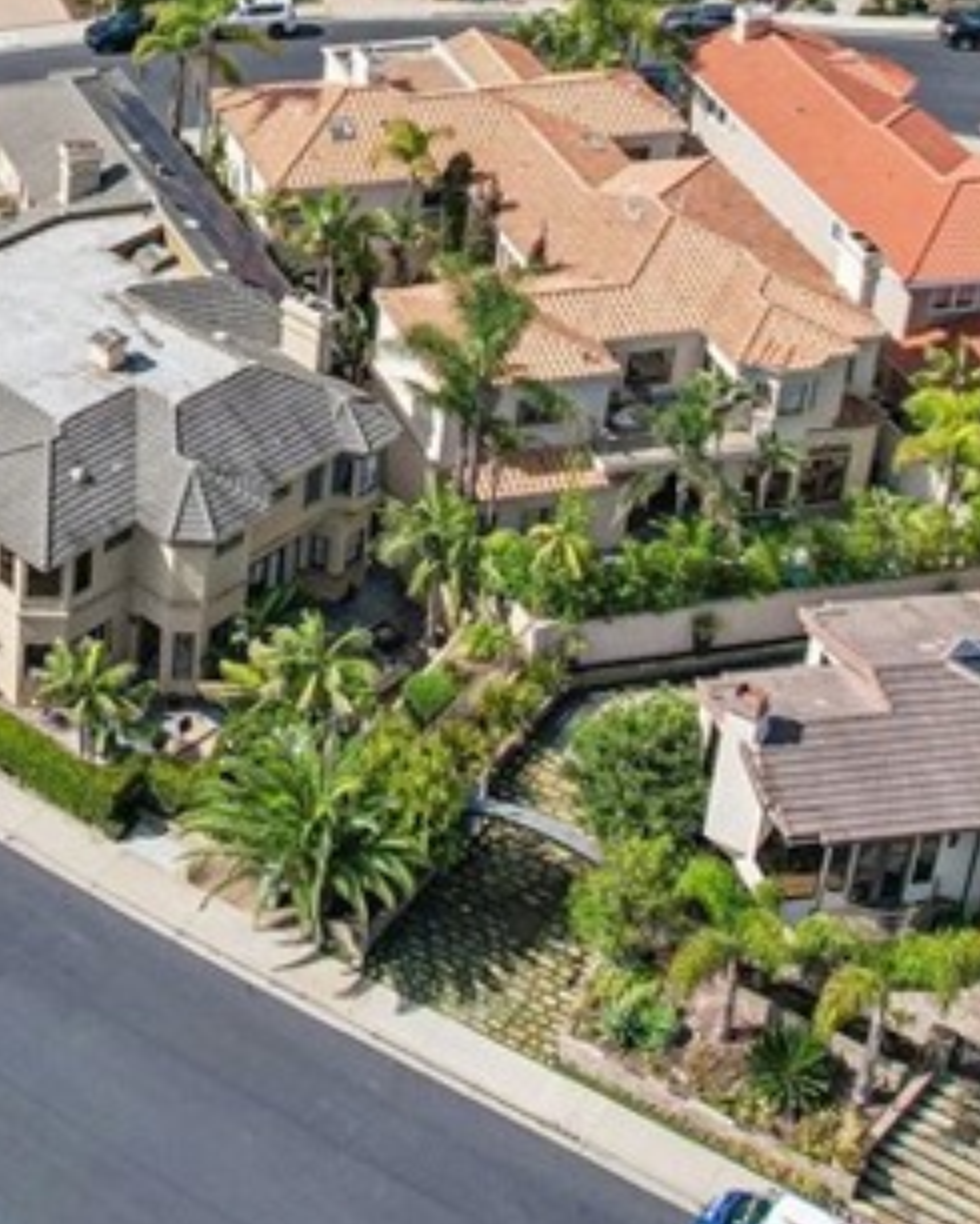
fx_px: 2500
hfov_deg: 21.1
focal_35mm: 69
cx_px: -100
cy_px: 4
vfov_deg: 26.1
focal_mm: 8.4
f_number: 2.8
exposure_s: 1/3000
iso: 130
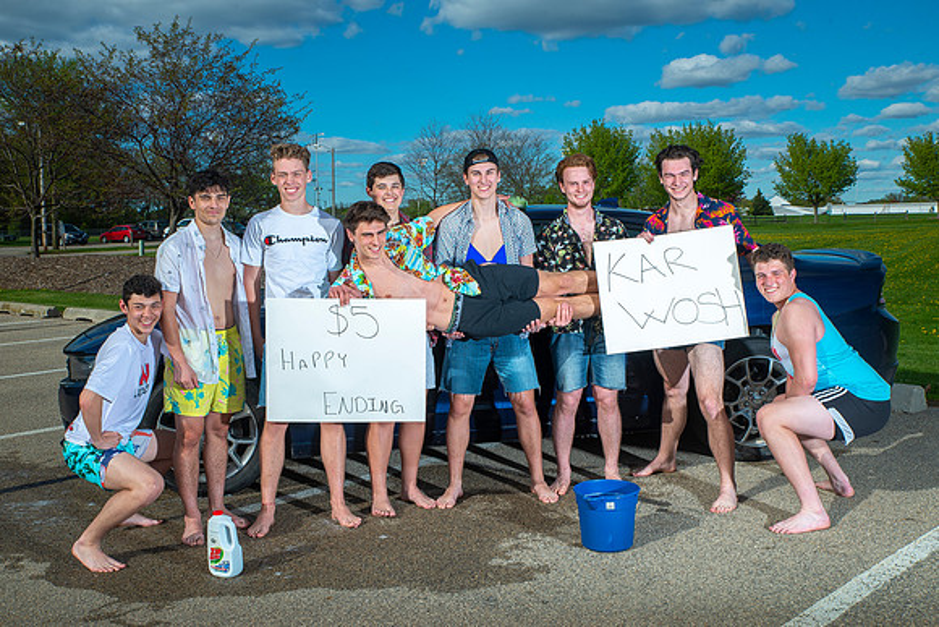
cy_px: 314
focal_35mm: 40
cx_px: 470
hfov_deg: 48.4
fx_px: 1044
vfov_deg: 33.4
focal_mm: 40
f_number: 14
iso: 100
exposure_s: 1/250
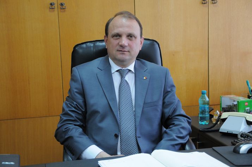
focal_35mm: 72
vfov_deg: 18.9
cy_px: 84
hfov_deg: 28.1
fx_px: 503
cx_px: 126
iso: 640
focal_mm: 48
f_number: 4.8
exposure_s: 1/25
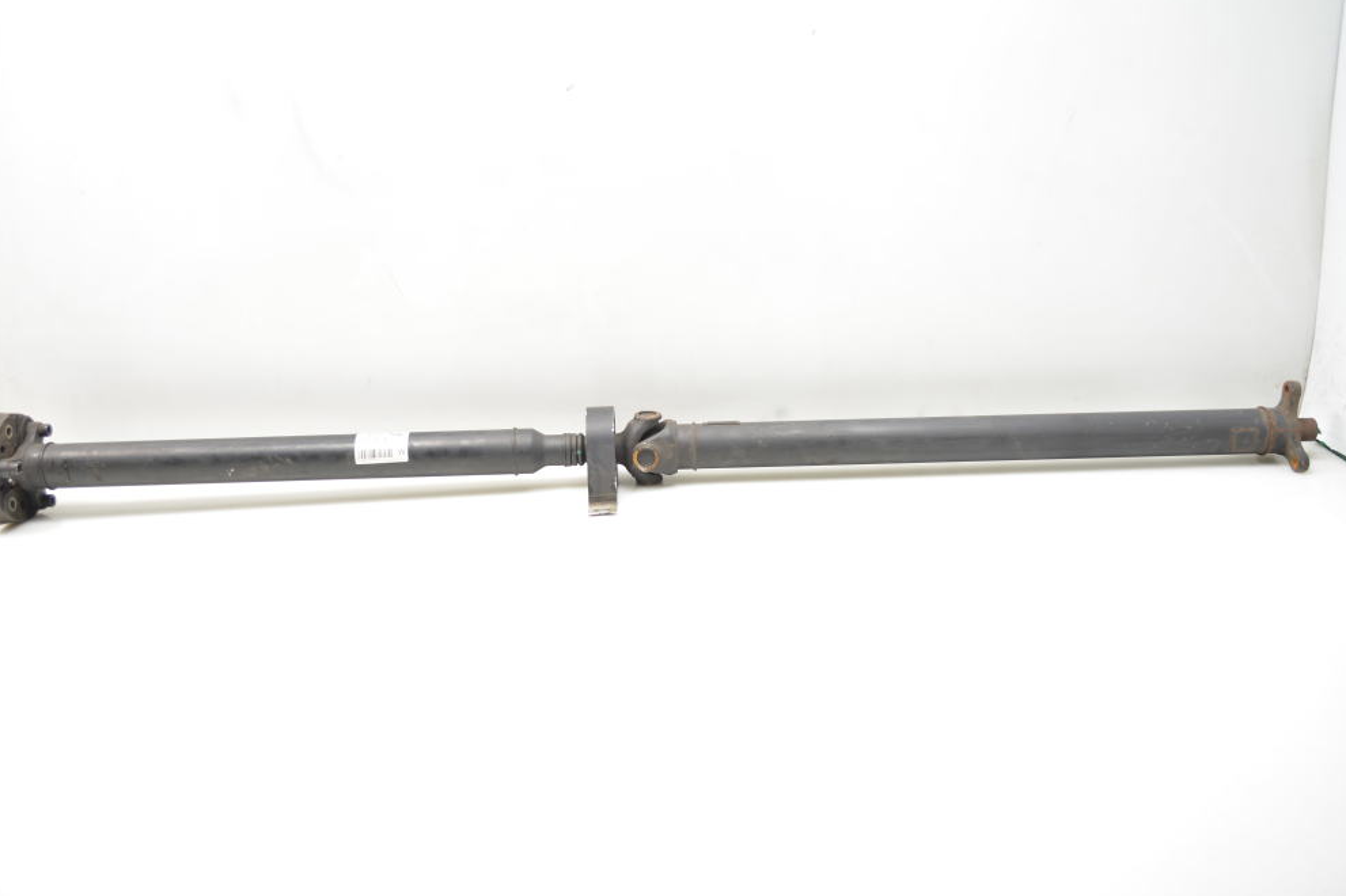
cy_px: 455
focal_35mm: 31
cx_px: 664
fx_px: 1159
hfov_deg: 60.3
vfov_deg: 42.3
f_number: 3.8
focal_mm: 20
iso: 100
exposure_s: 1/20
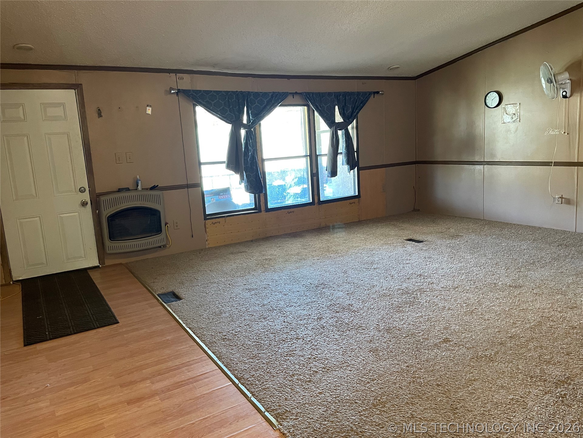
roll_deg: +4.6
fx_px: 438
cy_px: 219
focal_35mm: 26
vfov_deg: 53.1
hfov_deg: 67.3
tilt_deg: -9.6
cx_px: 292
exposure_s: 1/60
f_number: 1.6
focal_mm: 4.2
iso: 400
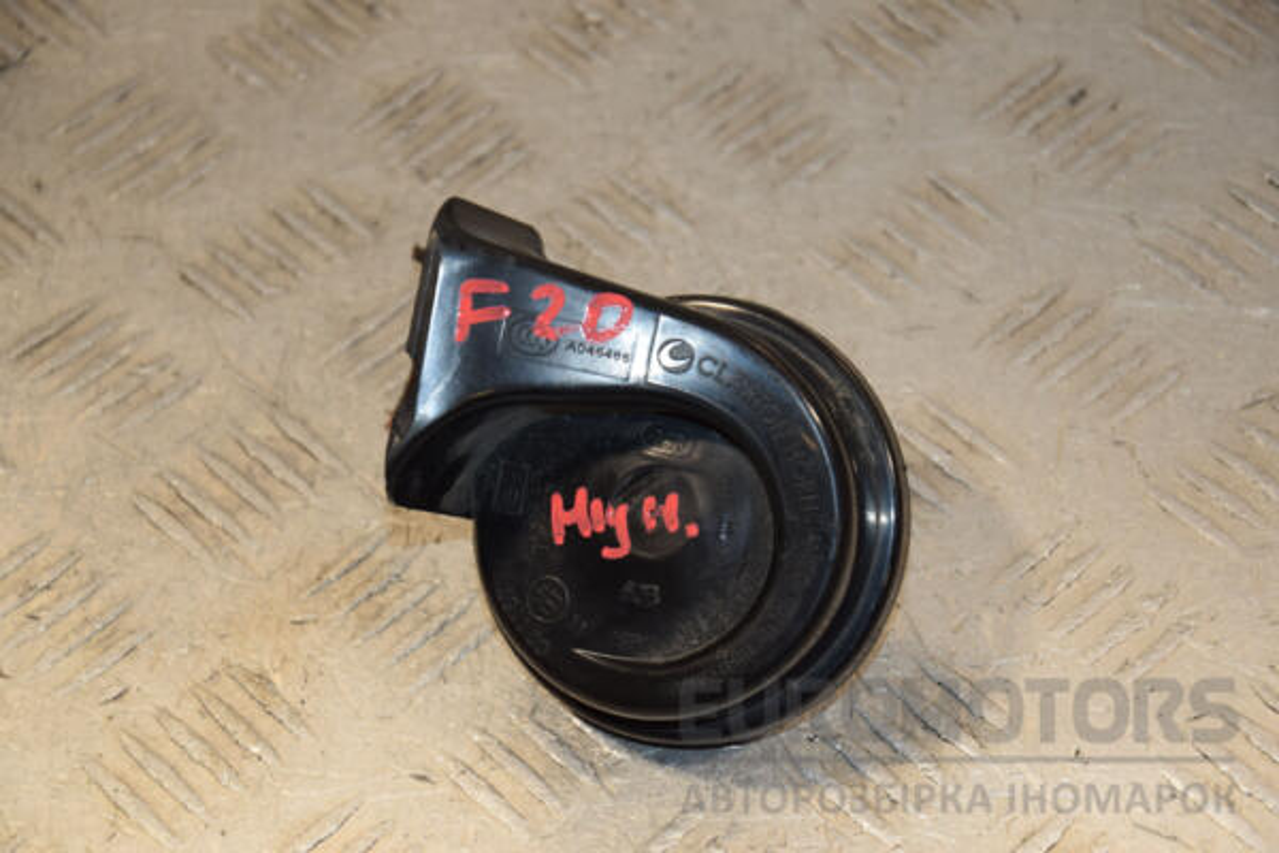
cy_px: 426
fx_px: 4529
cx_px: 640
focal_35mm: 128
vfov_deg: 10.8
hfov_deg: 16.1
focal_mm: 85
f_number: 6.3
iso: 800
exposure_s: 1/200
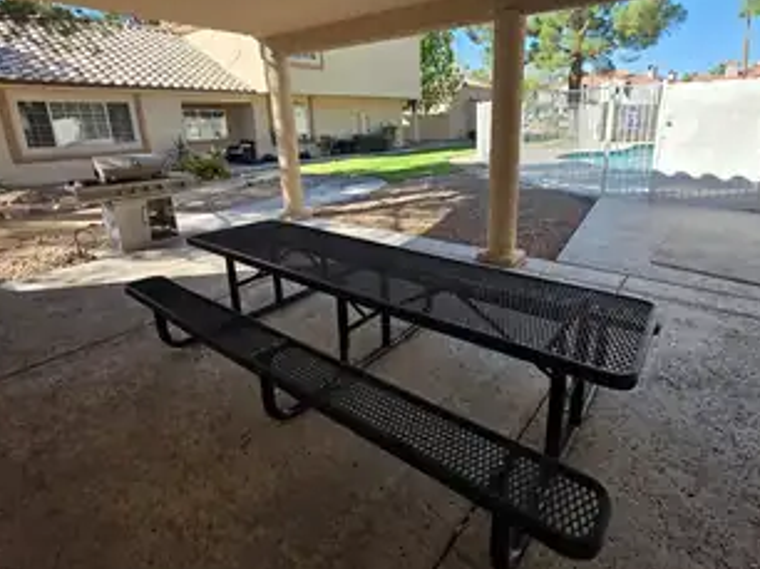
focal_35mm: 17
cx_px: 410
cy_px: 224
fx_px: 373
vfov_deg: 73.7
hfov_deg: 90.9
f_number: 1.9
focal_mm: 2.2
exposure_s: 1/803
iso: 40
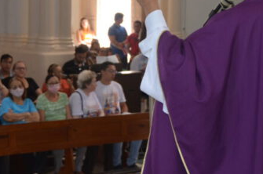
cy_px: 7
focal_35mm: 110
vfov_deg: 12.3
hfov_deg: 18.6
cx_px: 111
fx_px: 802
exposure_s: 1/100
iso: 400
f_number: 4
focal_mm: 32
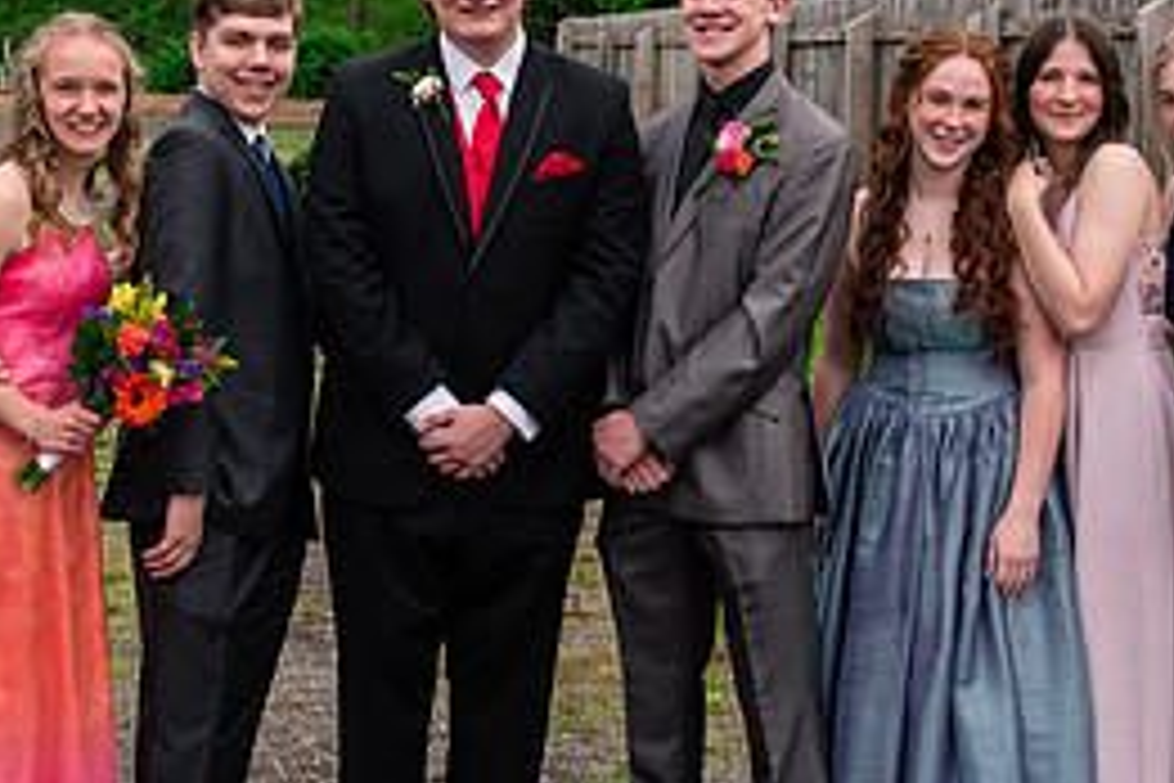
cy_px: 290
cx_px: 499
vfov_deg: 17.0
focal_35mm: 80
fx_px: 2609
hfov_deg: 25.3
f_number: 8
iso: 400
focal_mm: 36
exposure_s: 1/200
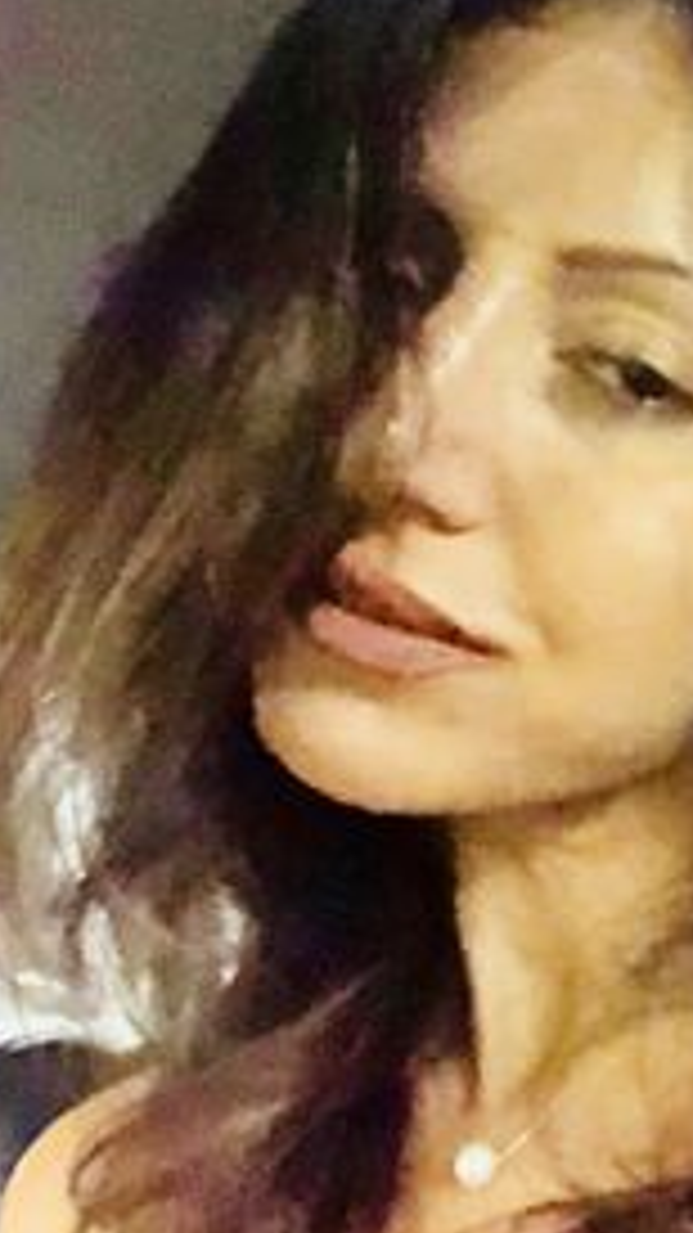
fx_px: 1994
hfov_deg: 19.3
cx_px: 652
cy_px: 551
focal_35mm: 61
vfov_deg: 34.3
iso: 2000
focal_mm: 2.87
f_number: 2.2
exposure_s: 1/15
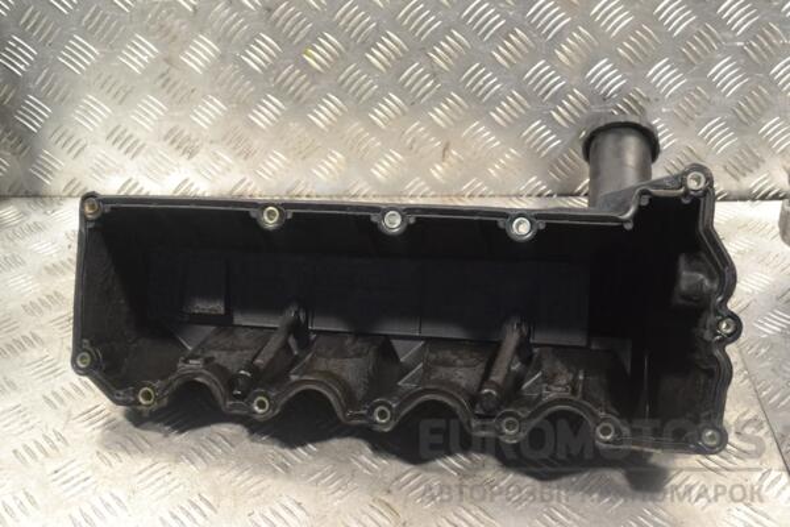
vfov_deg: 31.9
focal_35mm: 42
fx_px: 922
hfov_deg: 46.4
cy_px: 264
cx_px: 395
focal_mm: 28
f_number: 6.3
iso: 3200
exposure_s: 1/160
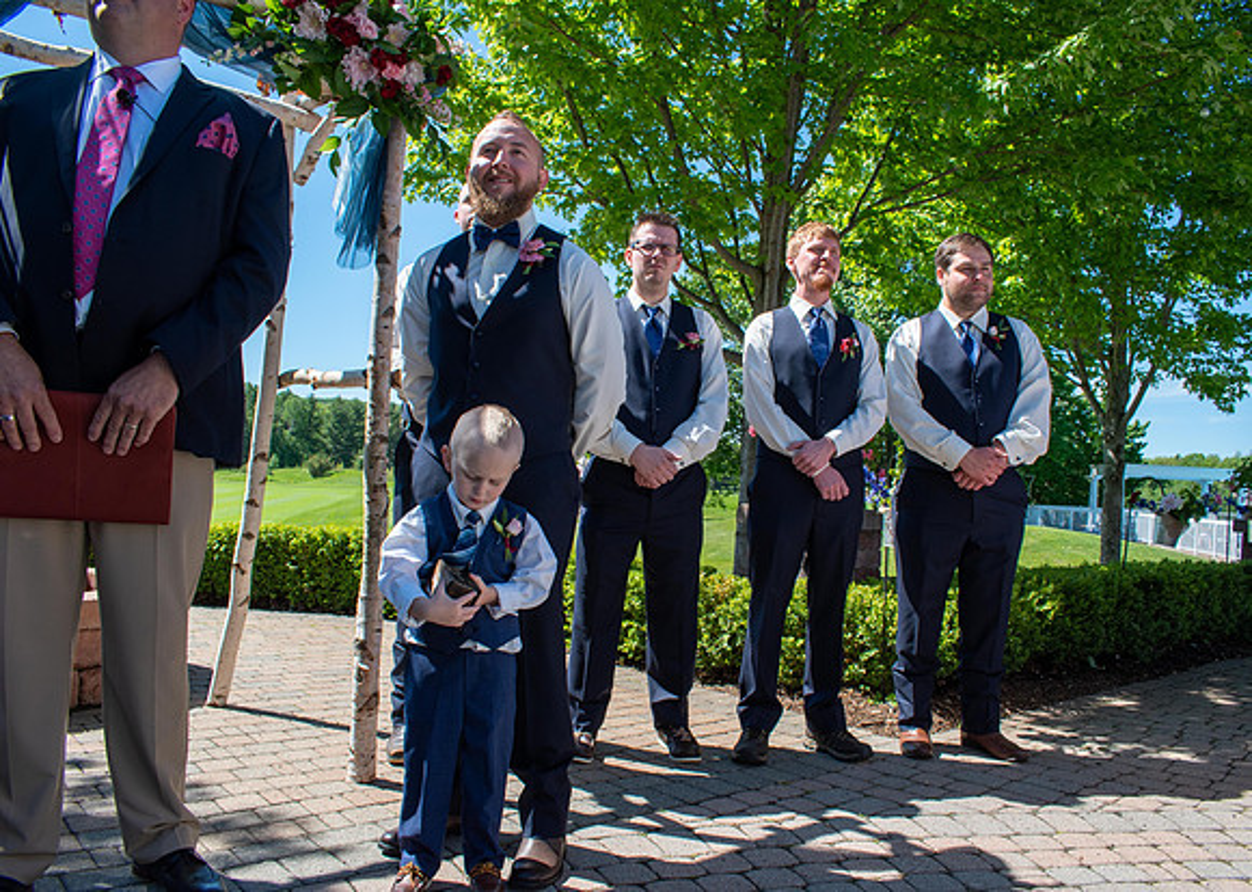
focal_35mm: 28
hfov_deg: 63.8
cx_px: 670
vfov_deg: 47.9
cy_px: 446
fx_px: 1004
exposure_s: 1/320
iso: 200
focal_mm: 18
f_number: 9
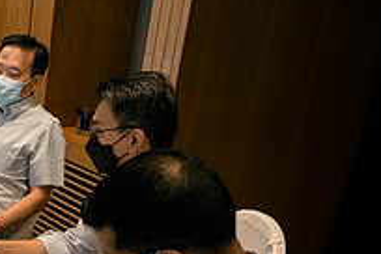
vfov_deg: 20.0
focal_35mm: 65
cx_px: -95
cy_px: 279
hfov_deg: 26.8
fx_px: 688
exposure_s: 1/100
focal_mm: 11
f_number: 1.7
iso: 400
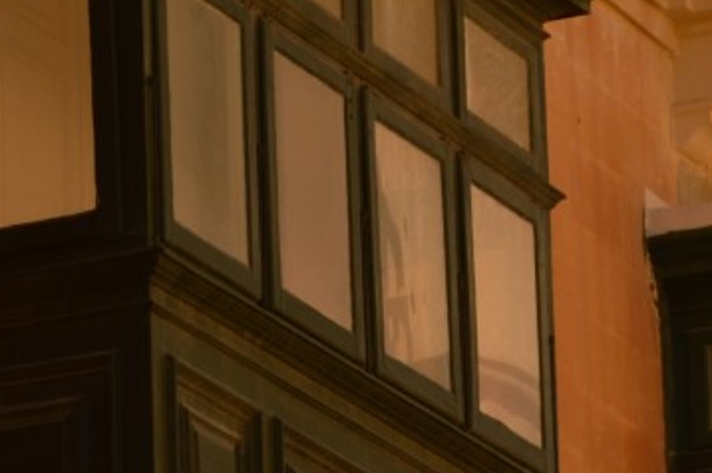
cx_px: -223
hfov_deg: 5.5
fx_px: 7395
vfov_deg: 3.7
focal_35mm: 374
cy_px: 417
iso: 100
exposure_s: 1/250
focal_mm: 55
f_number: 8
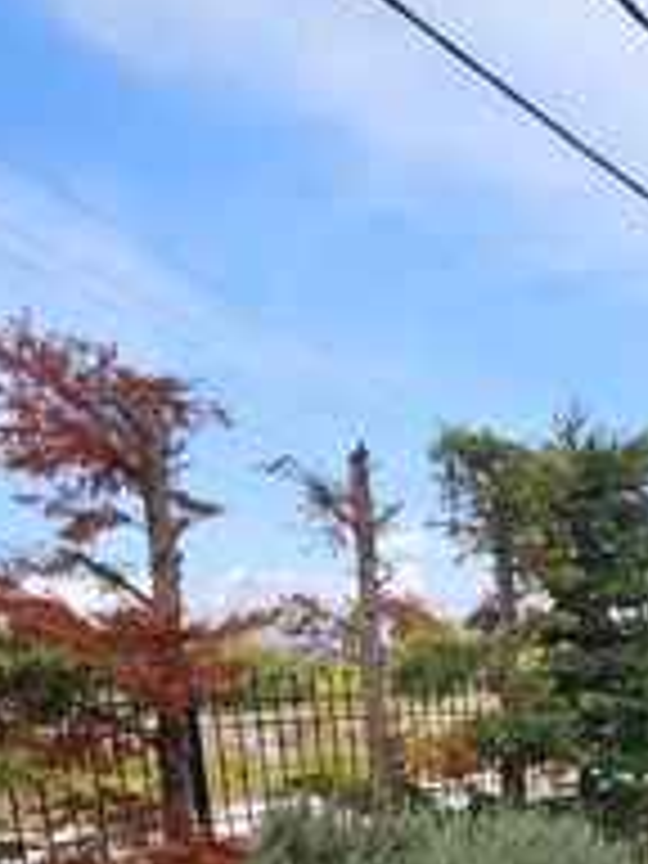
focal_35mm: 36
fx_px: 899
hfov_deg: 35.6
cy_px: 927
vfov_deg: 41.9
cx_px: 655
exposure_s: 1/1050
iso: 50
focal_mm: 2.2
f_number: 2.2
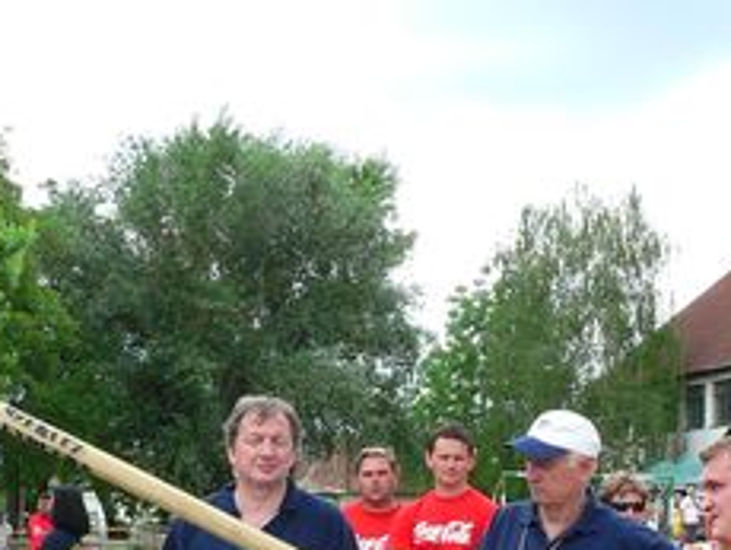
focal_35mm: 76
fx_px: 1607
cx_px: 394
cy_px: 520
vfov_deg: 19.0
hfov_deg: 25.6
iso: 200
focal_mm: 6
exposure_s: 1/400
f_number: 4.5
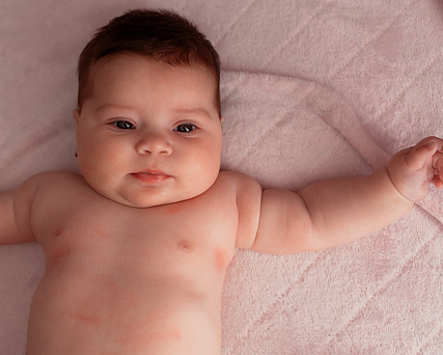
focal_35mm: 51
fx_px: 669
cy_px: 133
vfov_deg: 29.6
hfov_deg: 36.0
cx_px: 124
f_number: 4
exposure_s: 1/250
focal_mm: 35
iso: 800
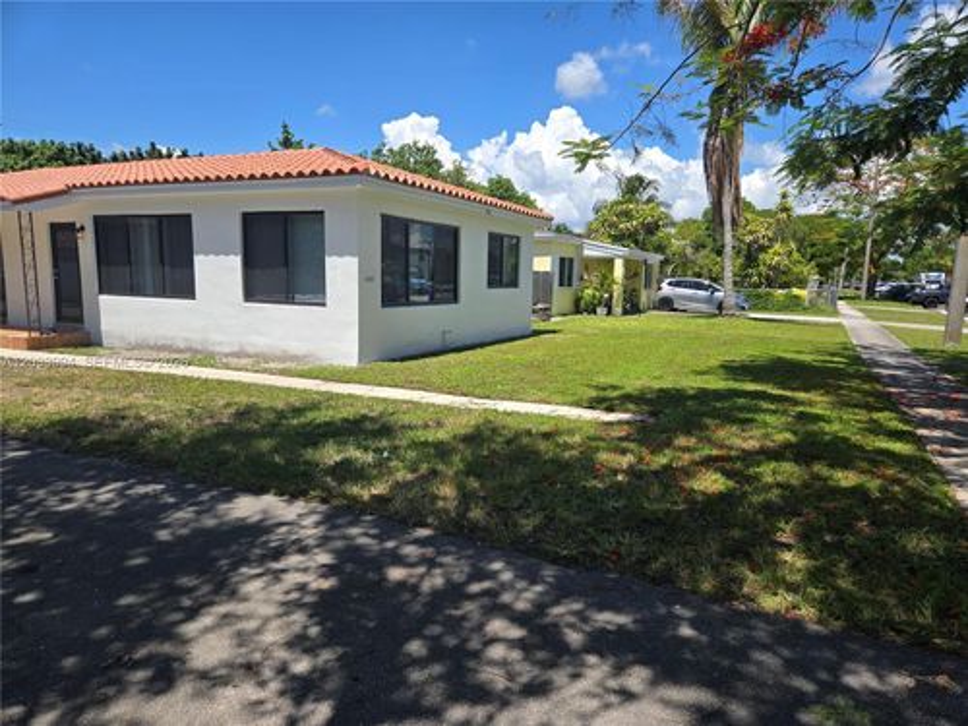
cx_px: 484
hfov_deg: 73.9
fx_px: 643
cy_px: 363
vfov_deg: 58.9
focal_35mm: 23
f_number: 1.8
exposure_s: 1/1493
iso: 25
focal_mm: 5.4
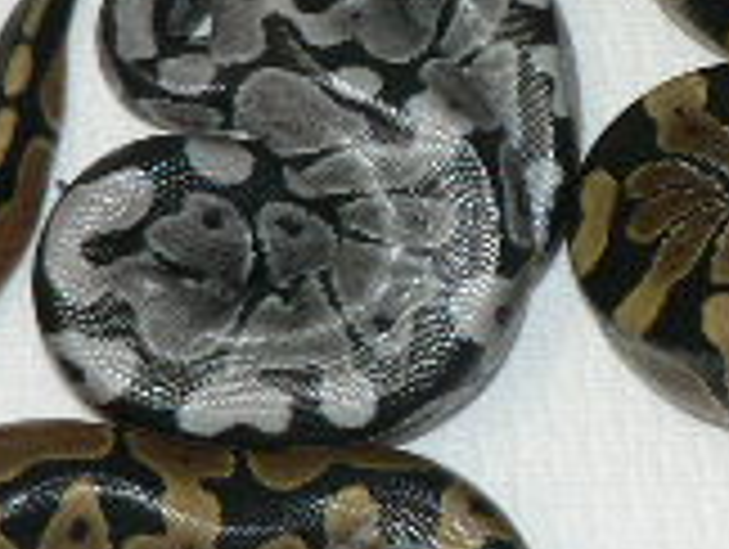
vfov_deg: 7.7
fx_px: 4071
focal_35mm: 193
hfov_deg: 10.0
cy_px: 153
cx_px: 1017
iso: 100
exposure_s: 1/60
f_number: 2.8
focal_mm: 8.1
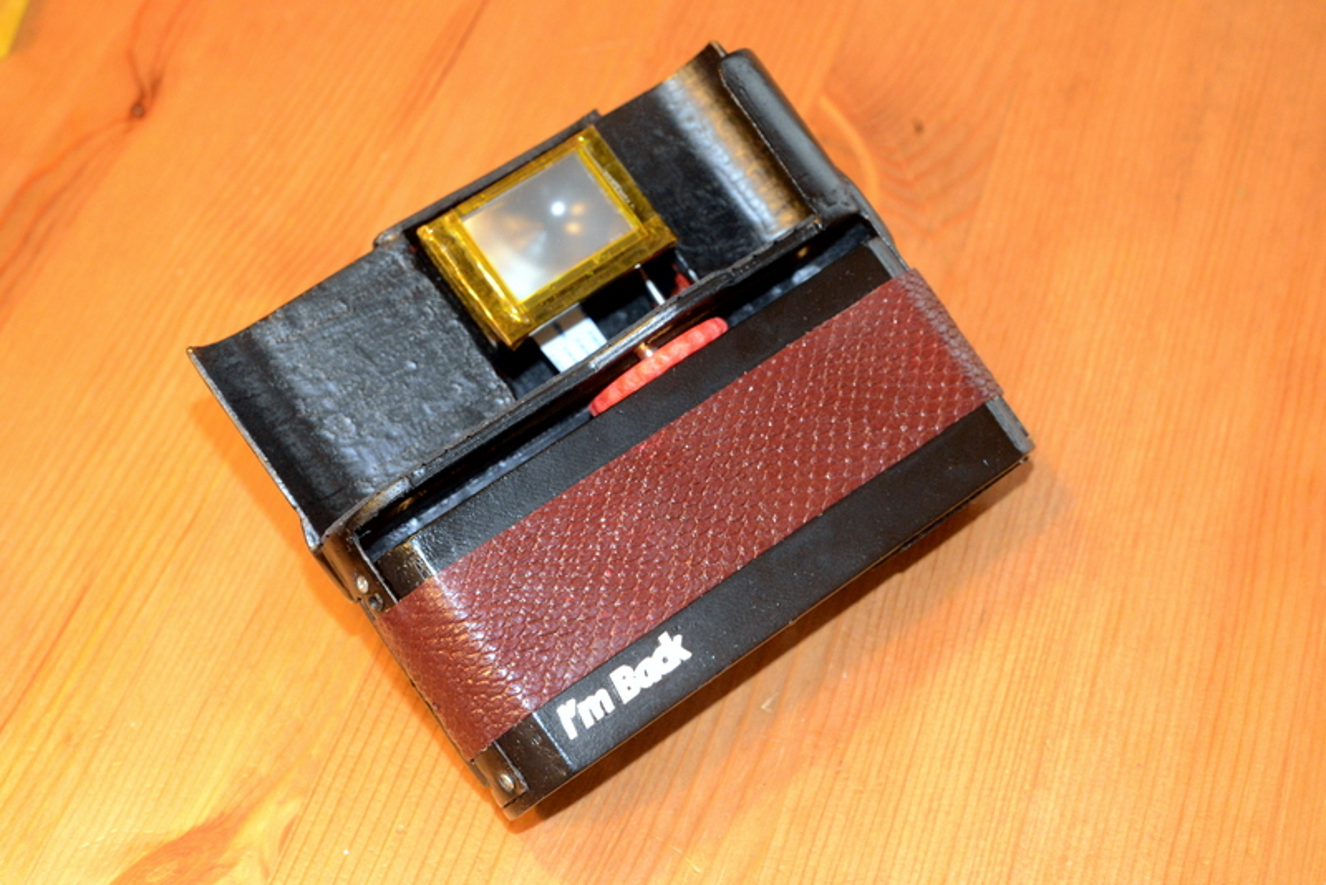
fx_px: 2026
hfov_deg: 36.2
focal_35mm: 55
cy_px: 442
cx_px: 663
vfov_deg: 24.6
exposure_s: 1/60
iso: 6400
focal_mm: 55
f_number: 16
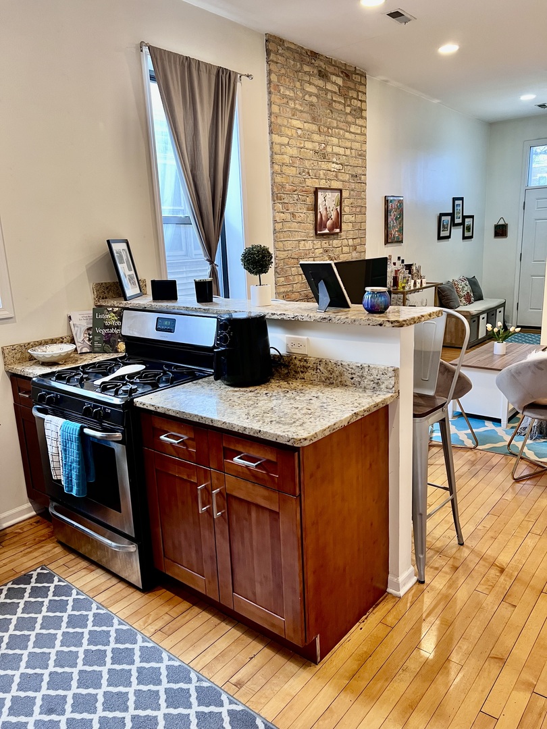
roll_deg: +1.7
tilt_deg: -12.1
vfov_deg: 67.3
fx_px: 548
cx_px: 274
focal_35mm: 26
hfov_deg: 53.1
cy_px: 364
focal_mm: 5.7
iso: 160
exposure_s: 1/60
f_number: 1.5
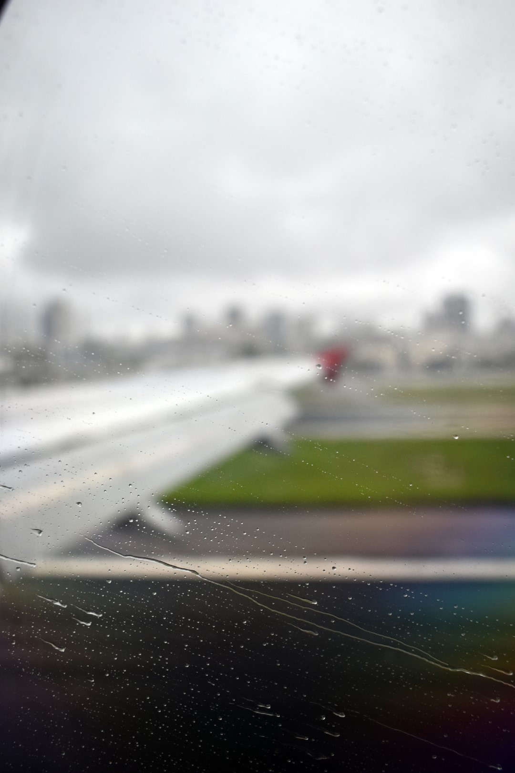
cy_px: 386
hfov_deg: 43.6
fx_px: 644
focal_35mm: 30
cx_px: 258
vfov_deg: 61.9
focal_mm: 20
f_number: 4
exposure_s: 1/1000
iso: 640
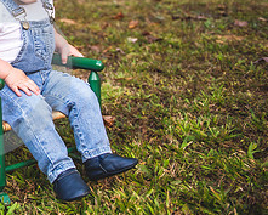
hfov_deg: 25.8
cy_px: 14
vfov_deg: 23.1
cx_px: -70
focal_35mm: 64
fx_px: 508
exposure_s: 1/200
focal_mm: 26
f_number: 2.8
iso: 100
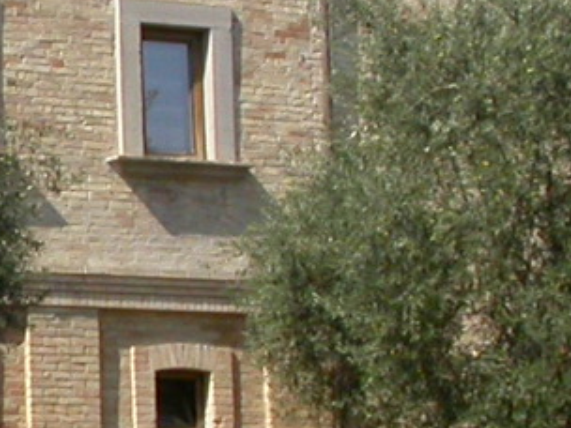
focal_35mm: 200
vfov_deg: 7.4
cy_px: 220
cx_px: -301
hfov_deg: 9.6
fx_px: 3299
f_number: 7.5
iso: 100
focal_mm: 7.85
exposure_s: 1/330
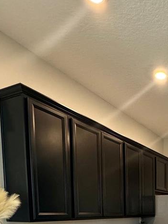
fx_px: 233
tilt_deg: -4.6
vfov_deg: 42.9
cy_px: 232
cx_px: 173
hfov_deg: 35.3
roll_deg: +0.1
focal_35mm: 36
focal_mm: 2.22
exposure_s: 1/60
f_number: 2.2
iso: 320
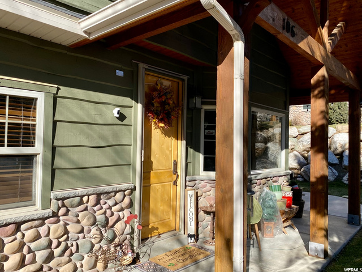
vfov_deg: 53.1
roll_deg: +0.9
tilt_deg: +1.0
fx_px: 272
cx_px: 181
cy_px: 136
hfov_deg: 67.3
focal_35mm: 26
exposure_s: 1/1866
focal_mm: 4.25
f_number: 1.8
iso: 32
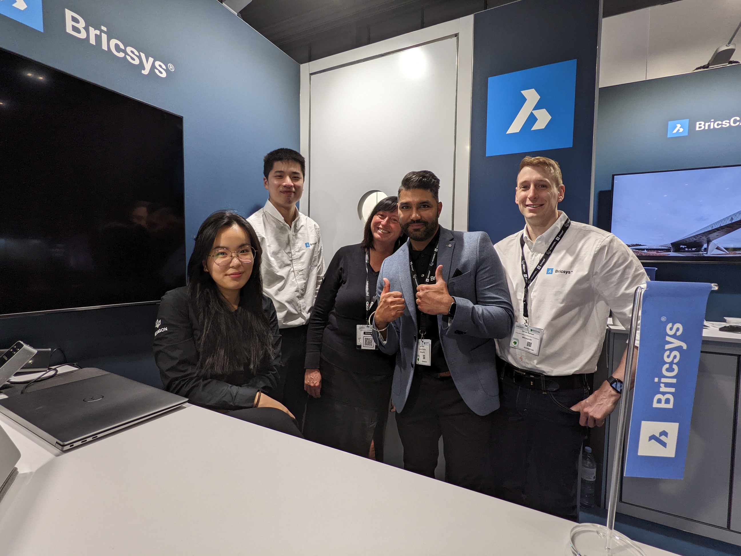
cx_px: 370
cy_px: 278
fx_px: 343
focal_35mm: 16
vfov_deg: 78.1
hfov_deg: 94.5
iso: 115
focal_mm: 2.22
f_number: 2.2
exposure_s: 1/100
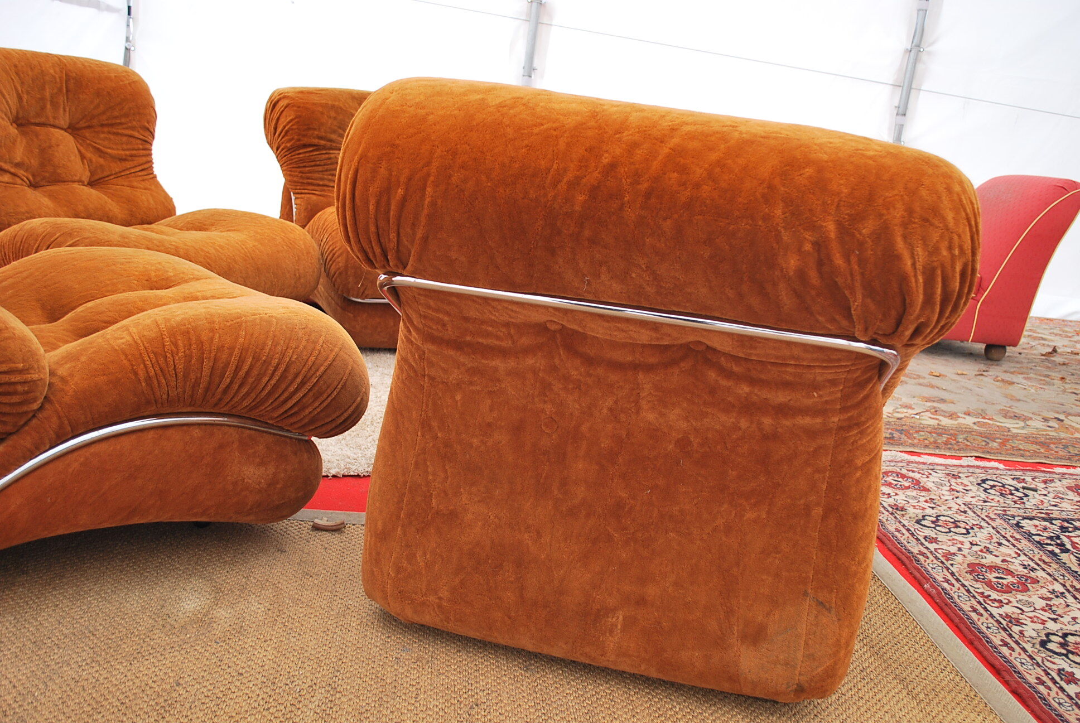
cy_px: 362
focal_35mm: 33
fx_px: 991
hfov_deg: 57.2
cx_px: 540
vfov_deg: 40.1
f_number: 4
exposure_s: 1/40
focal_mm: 22
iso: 200
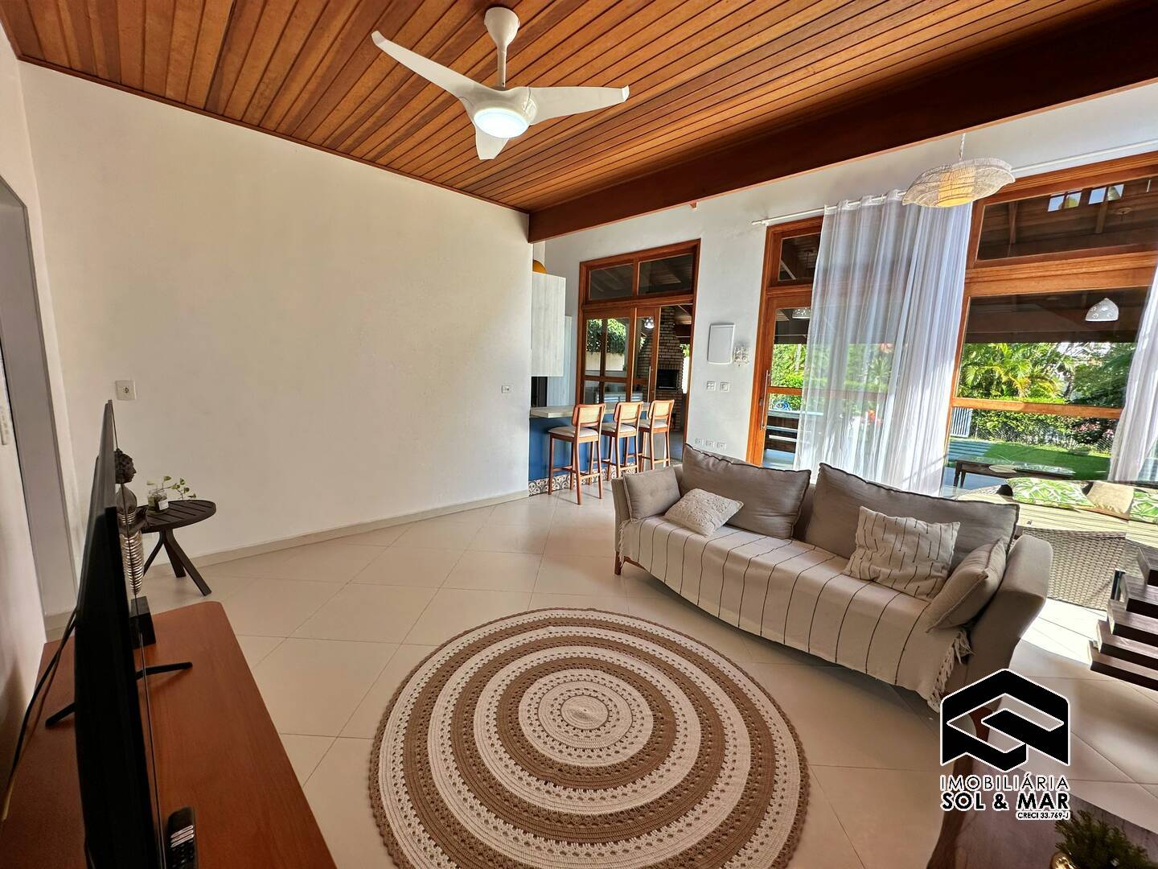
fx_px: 468
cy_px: 434
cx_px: 579
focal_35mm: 14
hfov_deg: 102.1
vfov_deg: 85.7
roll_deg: -2.2
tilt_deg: -8.9
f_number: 2.2
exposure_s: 1/227
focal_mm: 2.22
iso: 40
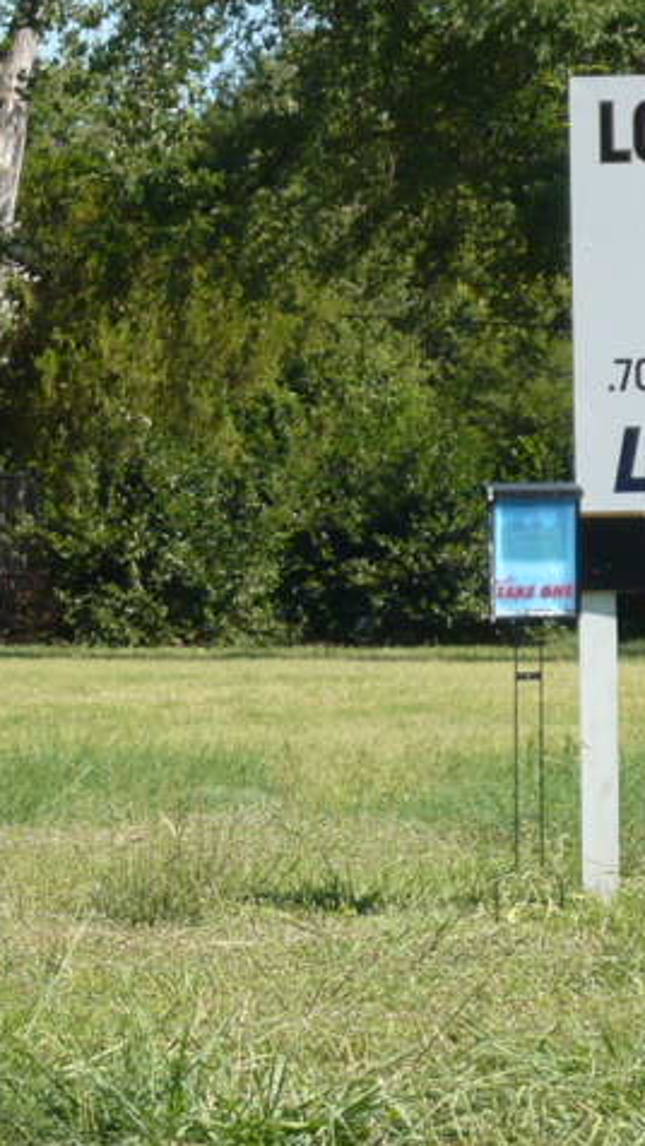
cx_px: 380
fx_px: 6137
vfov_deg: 10.7
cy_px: 571
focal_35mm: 202
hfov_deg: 6.0
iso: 100
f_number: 5.4
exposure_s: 1/250
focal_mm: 15.2
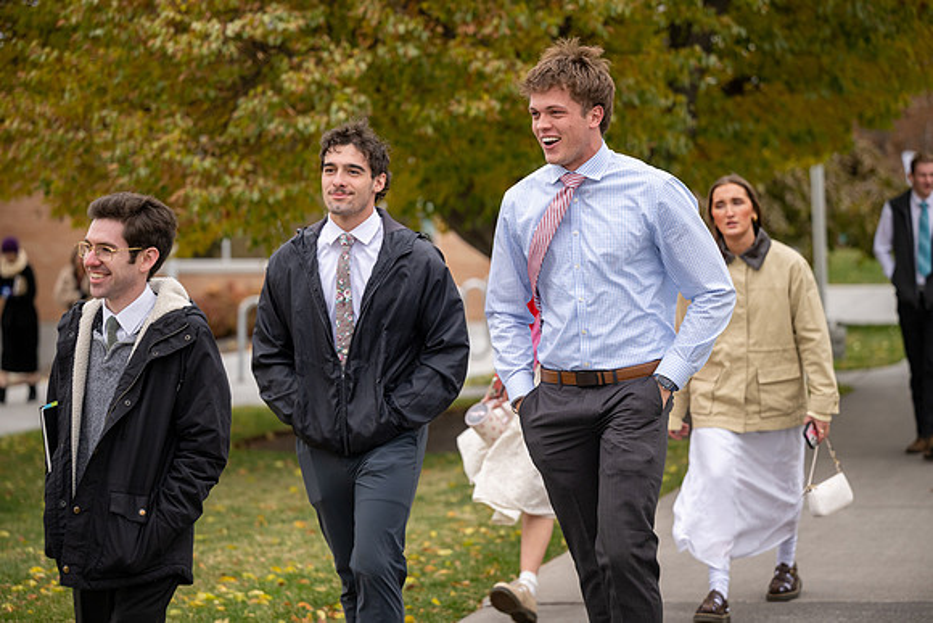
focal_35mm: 93
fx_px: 2411
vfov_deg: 14.7
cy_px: 312
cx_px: 466
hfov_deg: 21.9
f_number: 2.8
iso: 400
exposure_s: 1/1000
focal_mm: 93
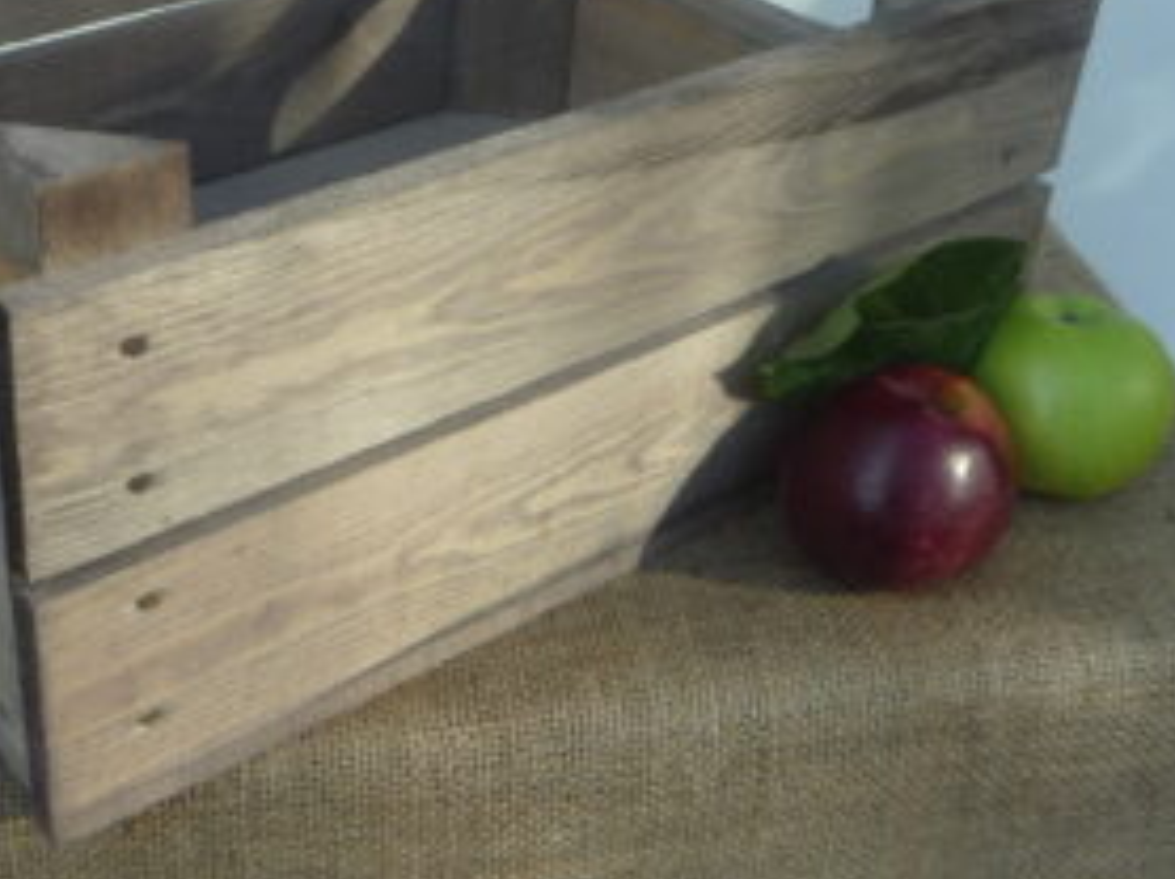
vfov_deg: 26.8
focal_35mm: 54
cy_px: 289
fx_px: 1831
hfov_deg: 35.2
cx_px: 376
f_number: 4
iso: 100
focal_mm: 5.2
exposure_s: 1/160
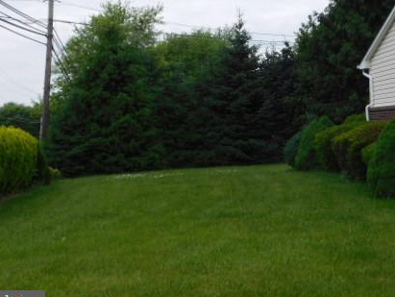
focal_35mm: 56
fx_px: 640
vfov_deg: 25.9
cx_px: 278
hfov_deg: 33.9
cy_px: 85
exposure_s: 1/1000
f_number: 3.5
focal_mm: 6.3
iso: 125
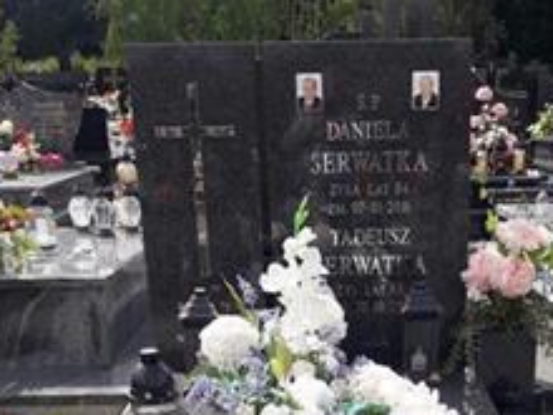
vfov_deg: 22.8
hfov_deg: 31.5
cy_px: 443
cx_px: 354
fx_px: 974
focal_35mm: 61
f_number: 1.9
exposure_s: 1/1284
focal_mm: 3.7
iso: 40
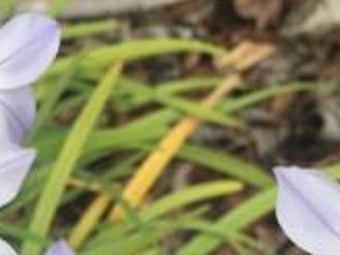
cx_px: 15
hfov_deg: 20.7
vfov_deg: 15.4
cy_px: 313
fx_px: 904
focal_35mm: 92
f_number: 2.2
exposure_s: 1/455
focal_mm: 4.15
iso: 32
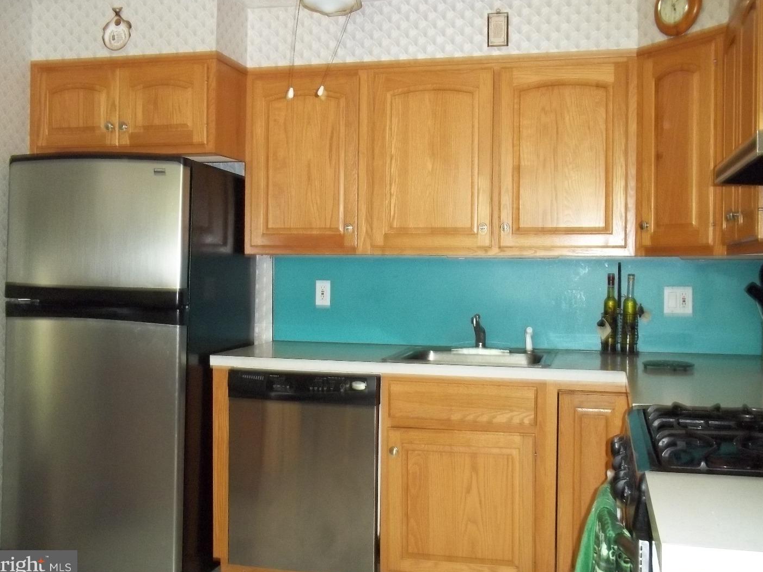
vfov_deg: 38.7
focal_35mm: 37
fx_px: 816
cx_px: 374
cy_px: 288
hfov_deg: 50.1
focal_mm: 6.5
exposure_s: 1/30
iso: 320
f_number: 3.1
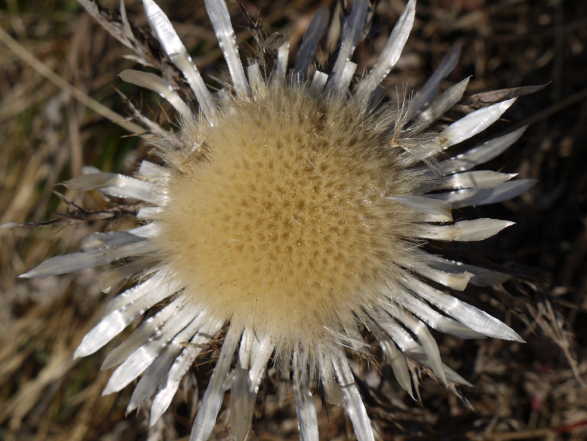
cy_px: 220
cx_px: 294
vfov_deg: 16.4
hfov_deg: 21.8
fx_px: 1526
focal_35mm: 90
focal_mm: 45
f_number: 9
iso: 100
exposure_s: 1/400
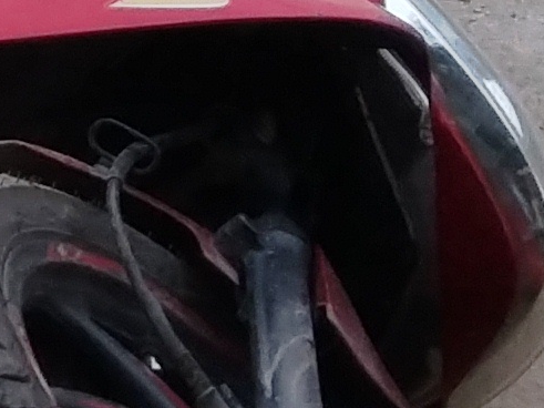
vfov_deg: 6.9
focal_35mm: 206
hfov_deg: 8.7
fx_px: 3237
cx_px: -776
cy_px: -470
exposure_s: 1/33
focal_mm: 3.3
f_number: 2.2
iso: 160
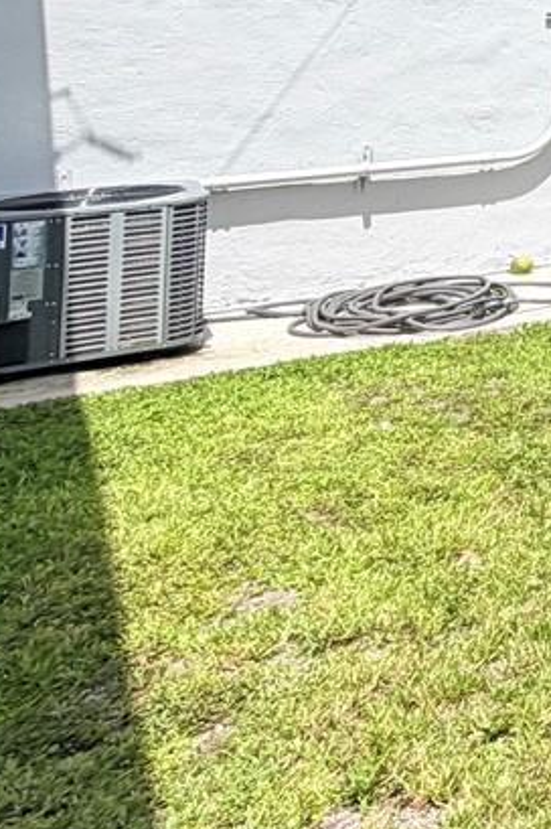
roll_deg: +0.5
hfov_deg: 14.7
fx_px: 1311
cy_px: -103
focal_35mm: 57
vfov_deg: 30.9
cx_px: 1333
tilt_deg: +4.5
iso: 25
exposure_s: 1/770
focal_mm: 2.22
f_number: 2.2
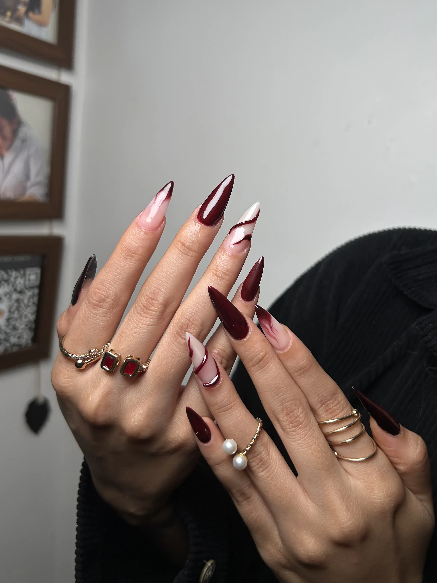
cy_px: 269
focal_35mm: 29
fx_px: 488
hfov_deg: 48.2
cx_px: 233
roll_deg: -5.1
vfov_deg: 61.6
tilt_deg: -8.8
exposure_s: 1/614
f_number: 1.5
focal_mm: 5.7
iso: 50
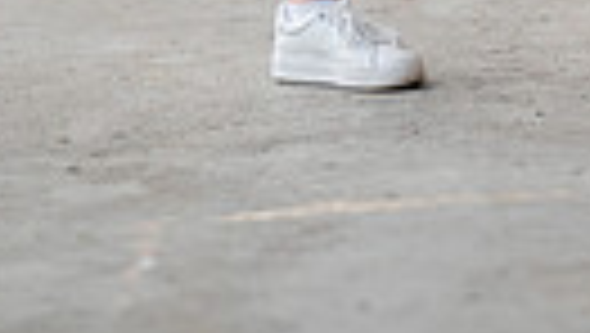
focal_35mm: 306
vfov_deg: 3.9
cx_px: 500
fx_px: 4792
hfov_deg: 7.0
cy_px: -639
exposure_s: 1/1000
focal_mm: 85
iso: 125
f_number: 1.2
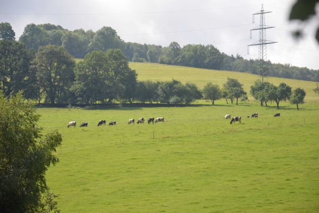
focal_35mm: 158
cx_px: 160
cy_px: 106
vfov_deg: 8.7
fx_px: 1396
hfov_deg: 13.0
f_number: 8
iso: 110
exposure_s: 1/250
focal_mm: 105
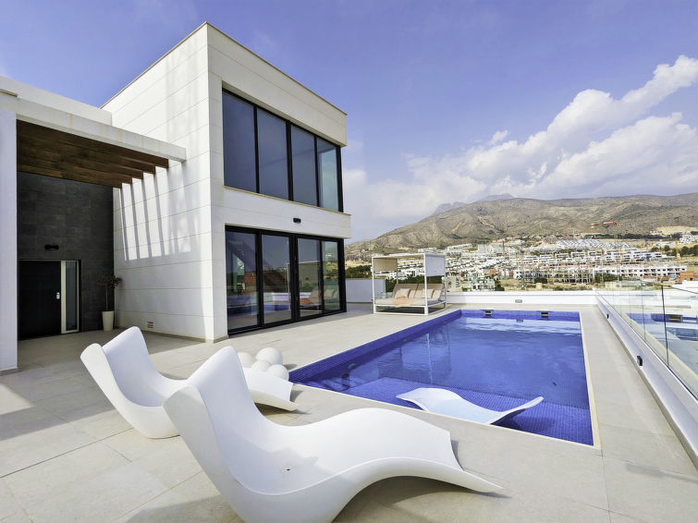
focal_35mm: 16
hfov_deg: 94.5
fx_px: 323
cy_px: 262
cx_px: 349
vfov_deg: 78.1
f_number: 2.2
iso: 46
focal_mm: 2.35
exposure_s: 1/2500
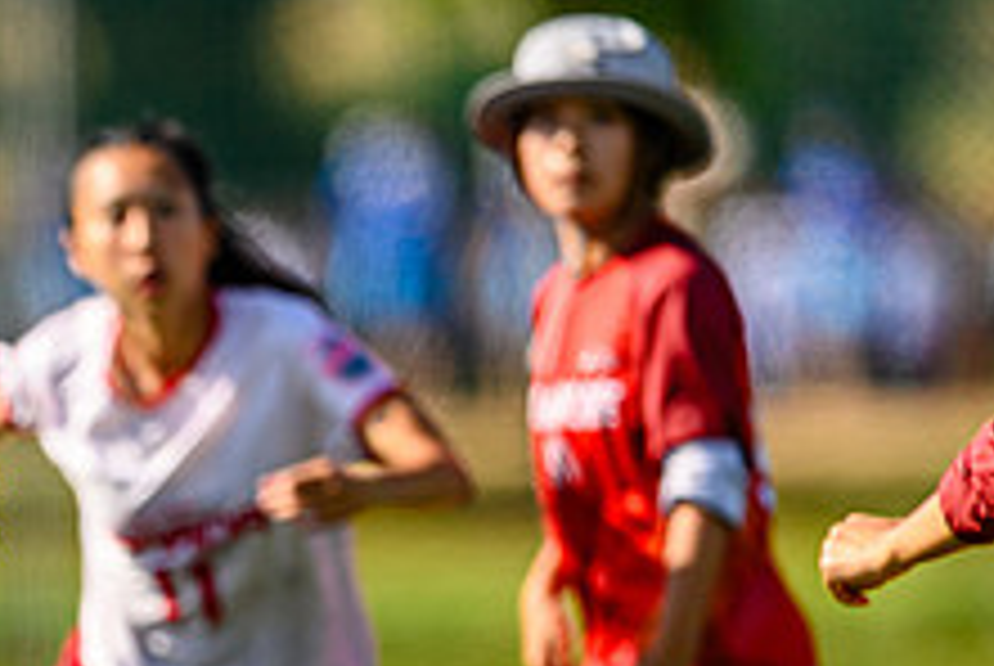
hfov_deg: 2.0
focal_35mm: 1049
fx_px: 29002
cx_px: -112
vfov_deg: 1.3
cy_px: 682
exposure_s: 1/1600
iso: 100
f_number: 3.2
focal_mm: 400
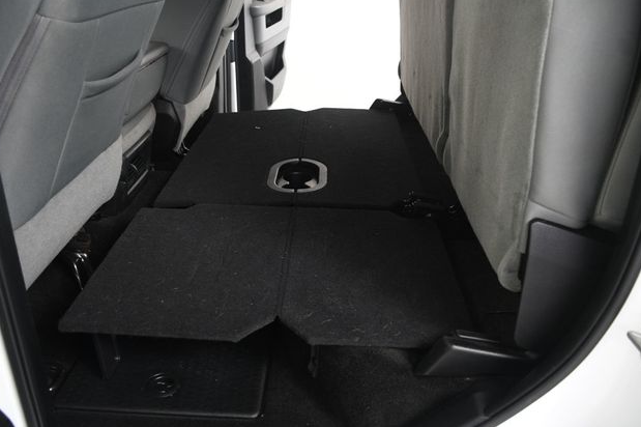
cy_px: 210
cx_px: 315
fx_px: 552
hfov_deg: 60.3
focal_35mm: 31
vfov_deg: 42.3
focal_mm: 20
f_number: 4
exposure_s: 1/160
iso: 100
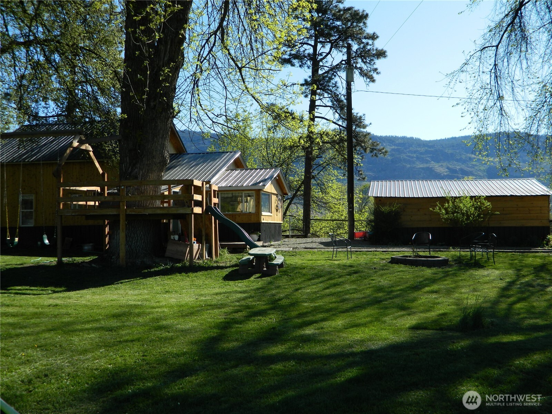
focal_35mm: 35
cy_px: 207
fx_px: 558
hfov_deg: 52.6
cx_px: 276
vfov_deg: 40.7
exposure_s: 1/640
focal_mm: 6.2
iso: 80
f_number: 3.3
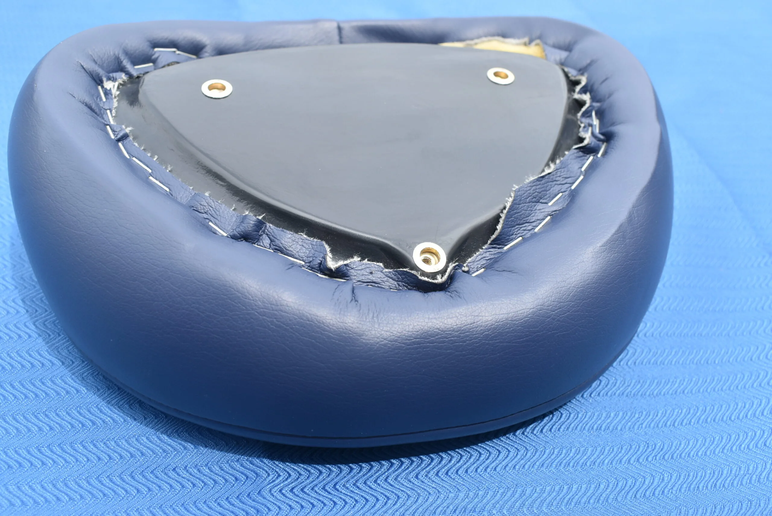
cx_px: 386
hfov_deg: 53.1
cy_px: 258
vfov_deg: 36.9
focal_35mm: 36
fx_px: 773
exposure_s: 1/100
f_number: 8
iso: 100
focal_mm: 24
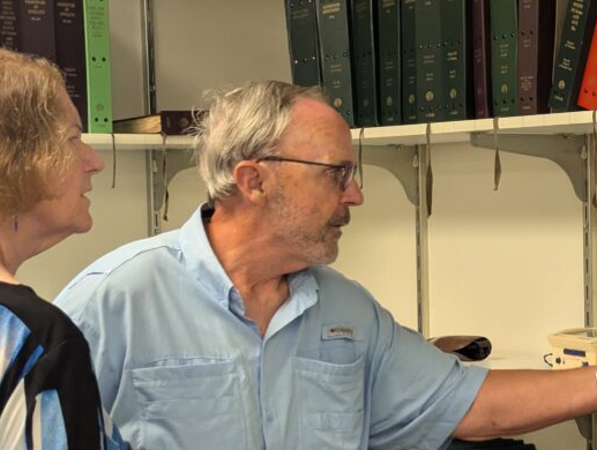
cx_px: 446
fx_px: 1642
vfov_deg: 15.6
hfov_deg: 20.5
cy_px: 264
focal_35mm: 95
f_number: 1.85
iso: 324
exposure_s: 1/120
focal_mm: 6.81
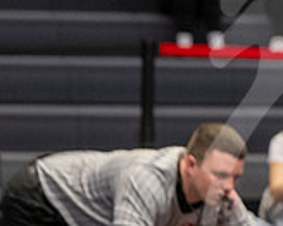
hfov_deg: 5.0
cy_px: 380
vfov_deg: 4.0
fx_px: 3206
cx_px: 404
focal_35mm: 383
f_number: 2.8
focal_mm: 87
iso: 3200
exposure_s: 1/1000
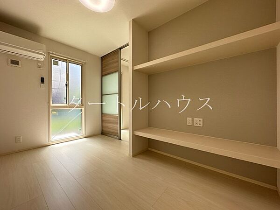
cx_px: 140
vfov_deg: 85.7
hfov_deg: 102.1
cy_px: 105
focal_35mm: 14
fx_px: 113
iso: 40
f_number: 2.2
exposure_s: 1/318
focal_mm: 2.22
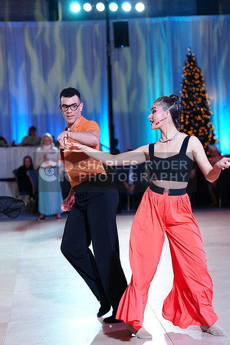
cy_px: 172
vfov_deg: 24.5
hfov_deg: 16.5
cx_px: 115
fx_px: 795
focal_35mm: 83
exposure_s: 1/500
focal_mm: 83
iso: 1600
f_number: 2.8
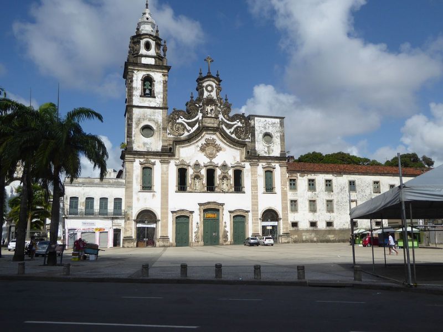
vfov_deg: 41.8
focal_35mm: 34
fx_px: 435
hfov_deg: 54.0
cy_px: 166
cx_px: 222
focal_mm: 5.8
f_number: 3.6
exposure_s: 1/1600
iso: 80
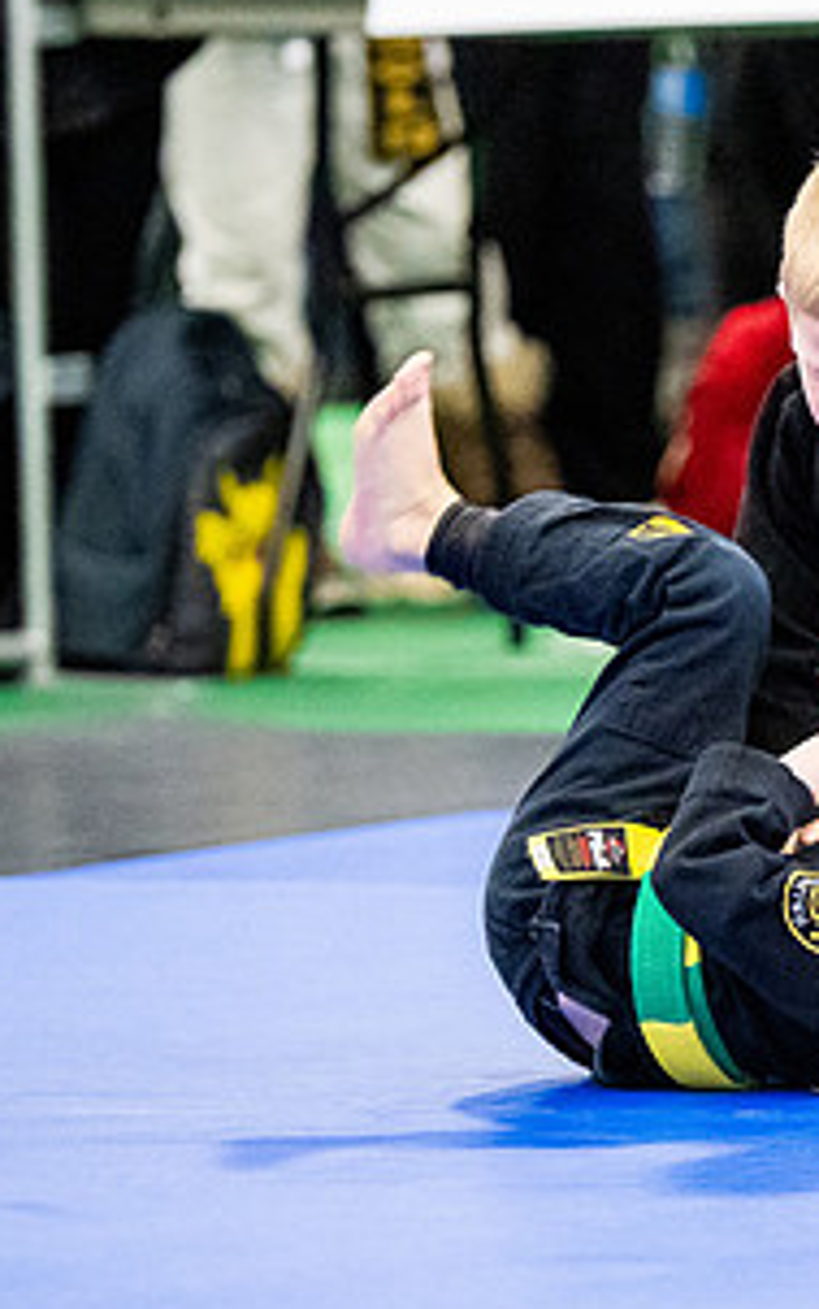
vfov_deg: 4.5
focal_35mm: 470
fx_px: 16769
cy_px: 639
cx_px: 992
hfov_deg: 2.8
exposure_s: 1/500
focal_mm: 160
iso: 6400
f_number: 2.8
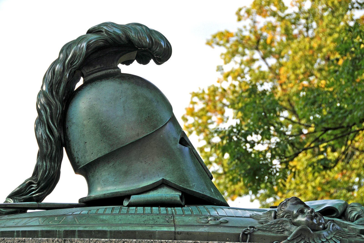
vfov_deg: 10.2
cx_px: 182
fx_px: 1365
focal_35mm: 135
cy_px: 122
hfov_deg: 15.2
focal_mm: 90
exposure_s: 1/320
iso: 200
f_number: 9
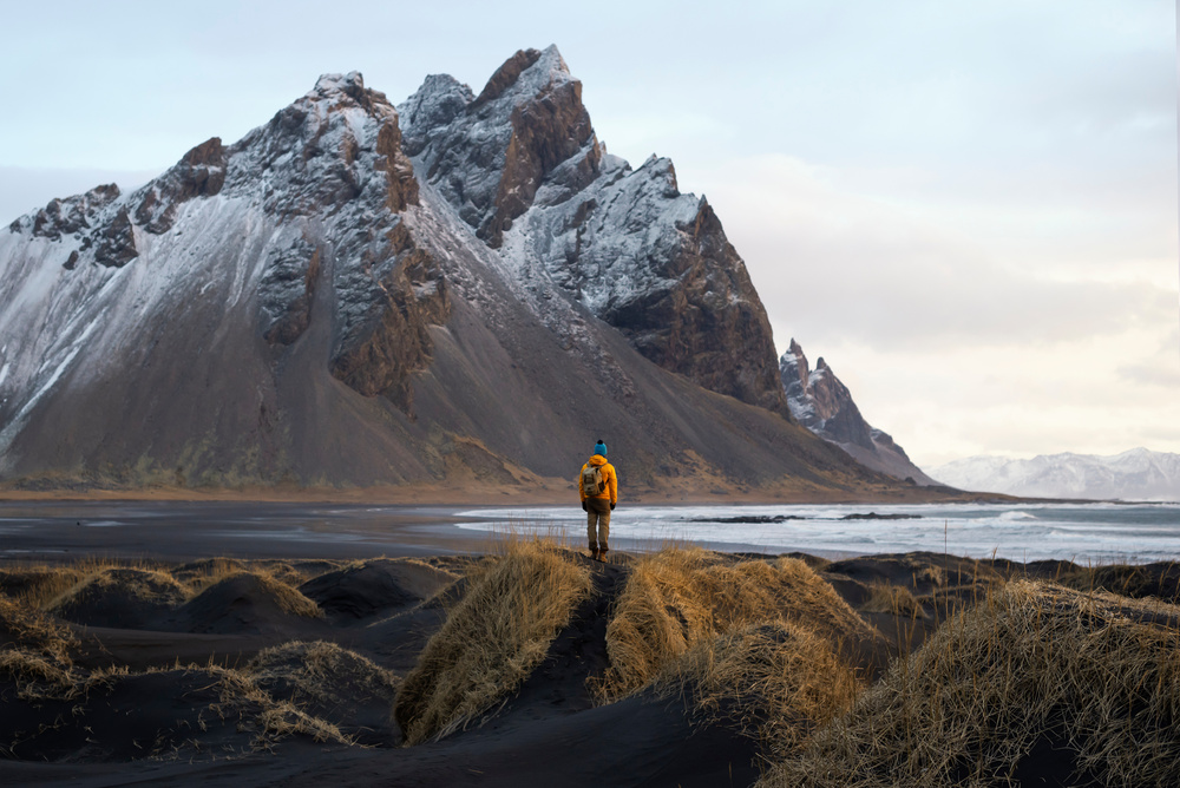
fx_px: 1640
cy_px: 394
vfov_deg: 27.0
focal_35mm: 50
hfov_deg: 39.6
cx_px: 590
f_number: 4
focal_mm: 50
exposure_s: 1/100
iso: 500
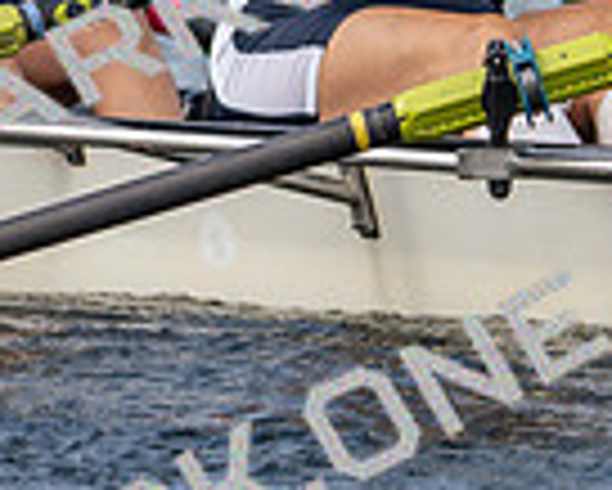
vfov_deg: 1.9
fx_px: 14519
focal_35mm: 801
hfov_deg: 2.4
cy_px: -214
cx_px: 436
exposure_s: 1/1600
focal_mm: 200
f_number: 5.6
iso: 400
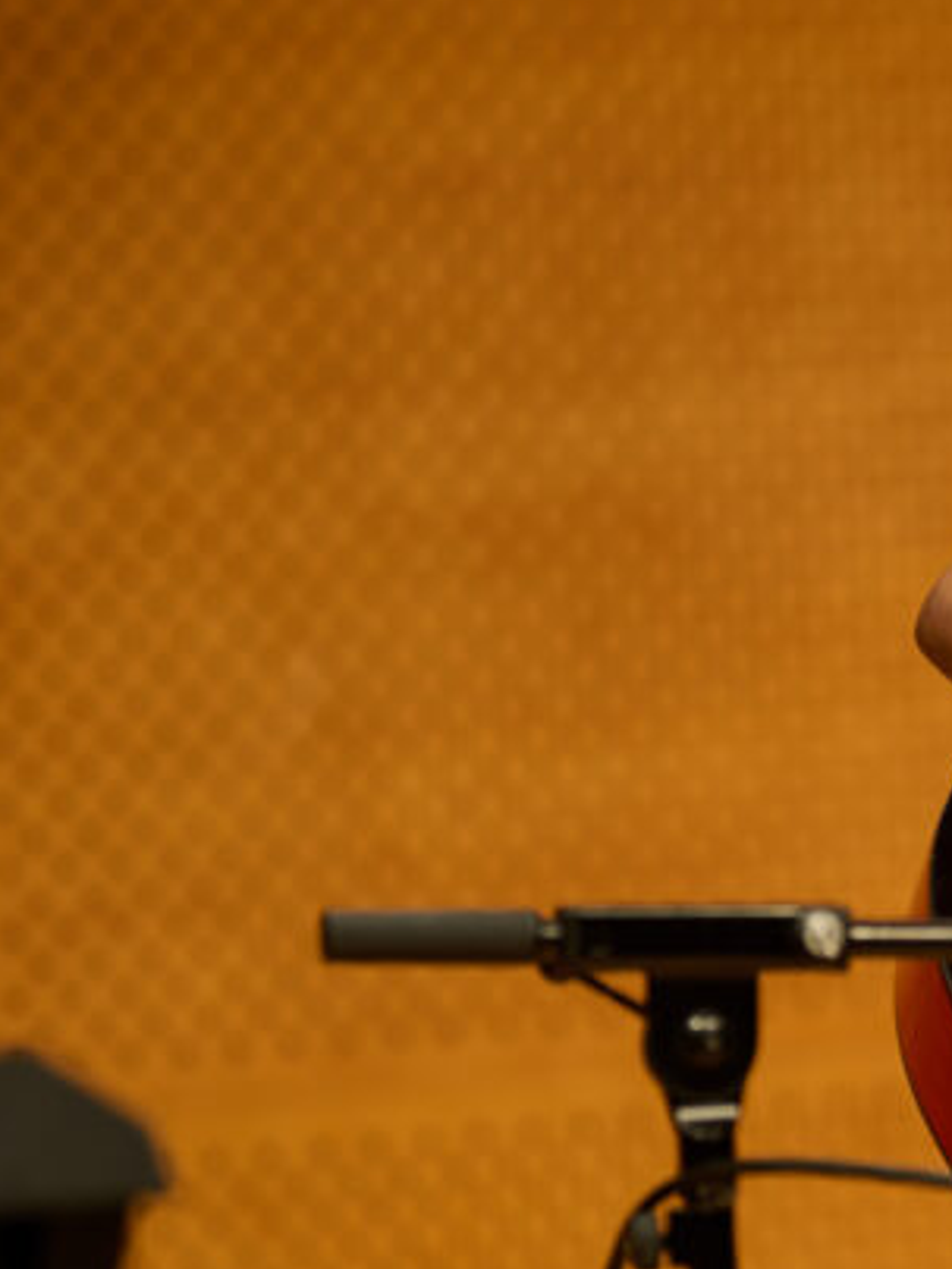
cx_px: 1612
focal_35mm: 373
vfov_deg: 5.3
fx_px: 13678
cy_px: 611
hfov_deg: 4.0
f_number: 1.8
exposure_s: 1/200
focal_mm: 135
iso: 80
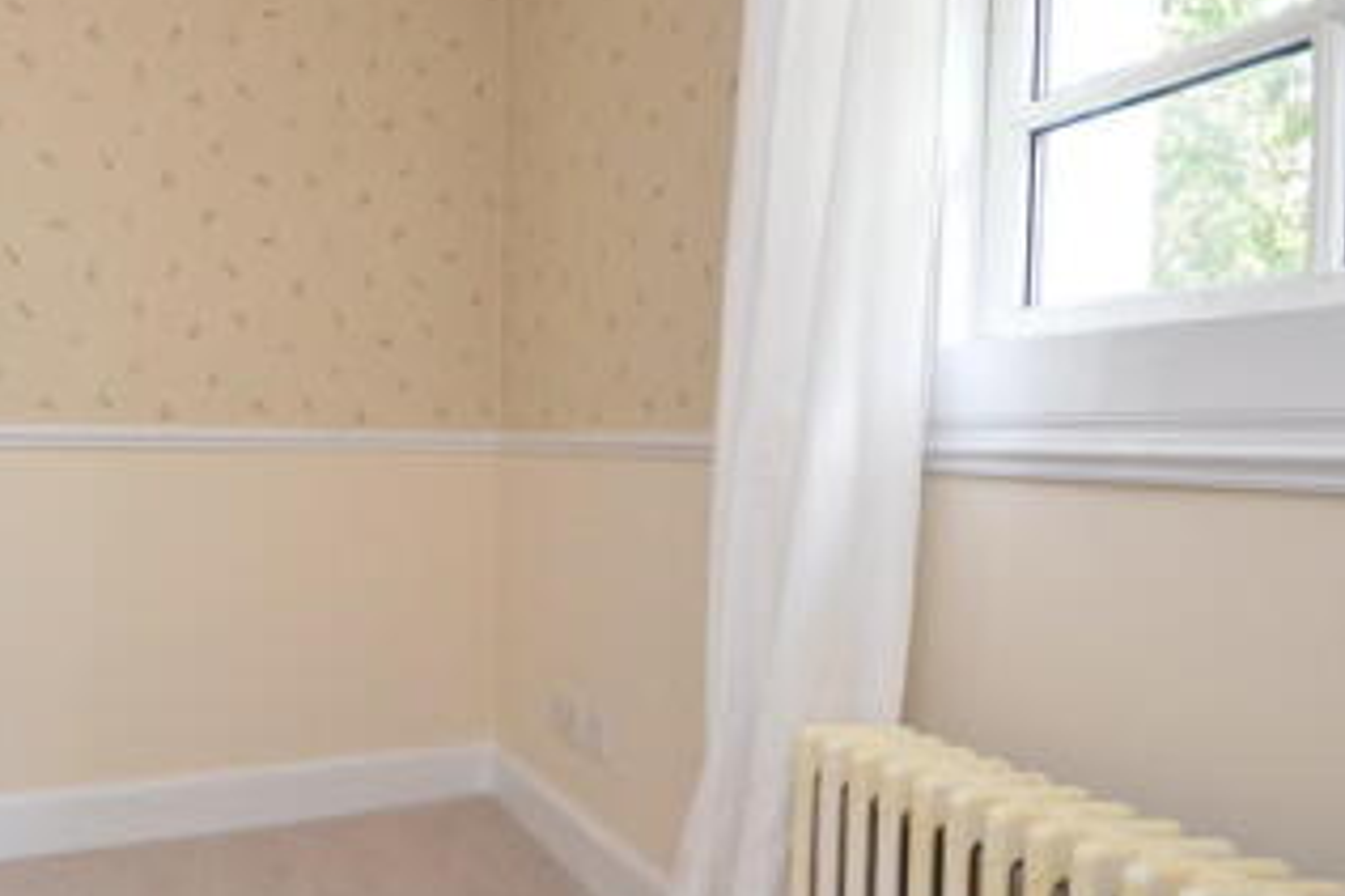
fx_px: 1158
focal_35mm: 31
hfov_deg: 52.7
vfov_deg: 42.3
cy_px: 450
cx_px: 127
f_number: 4.5
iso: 400
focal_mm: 10
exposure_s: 1/80
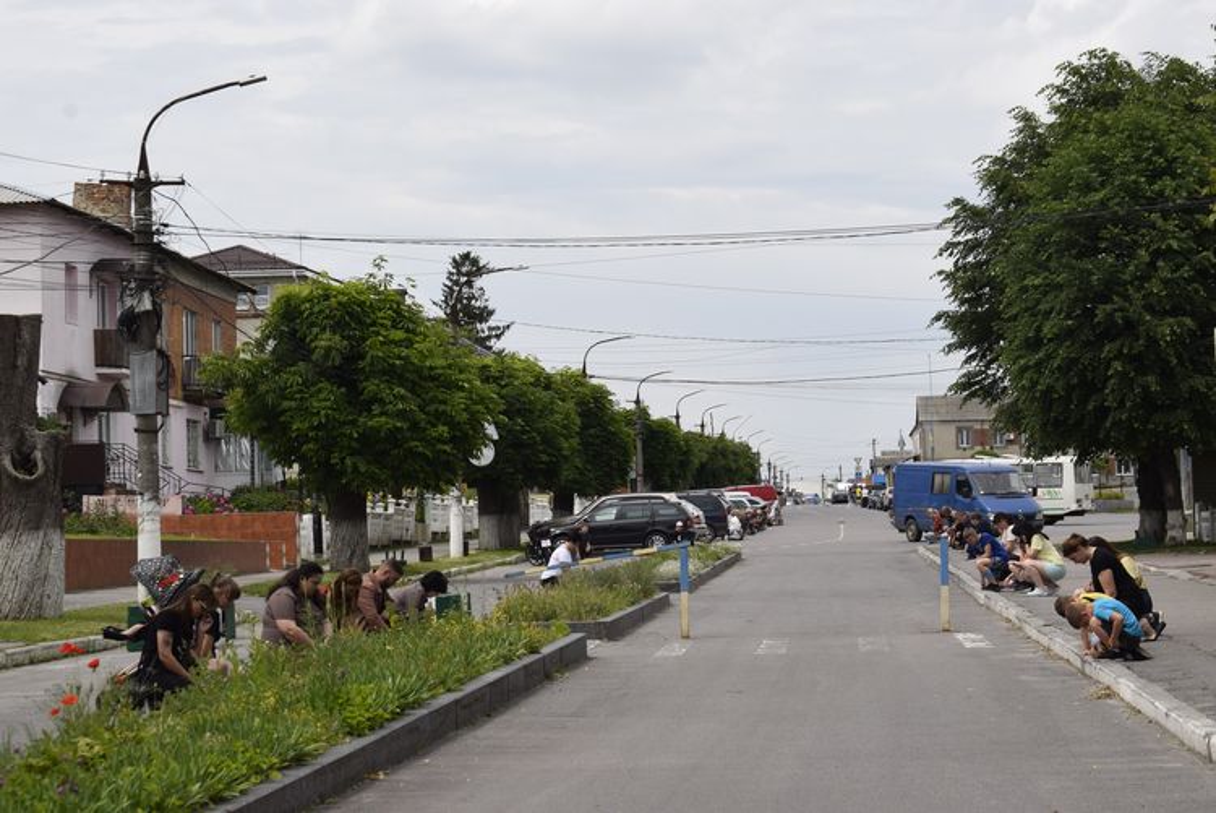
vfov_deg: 16.6
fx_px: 2788
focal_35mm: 82
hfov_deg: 24.6
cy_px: 406
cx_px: 608
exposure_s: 1/200
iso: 100
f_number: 11
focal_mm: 55
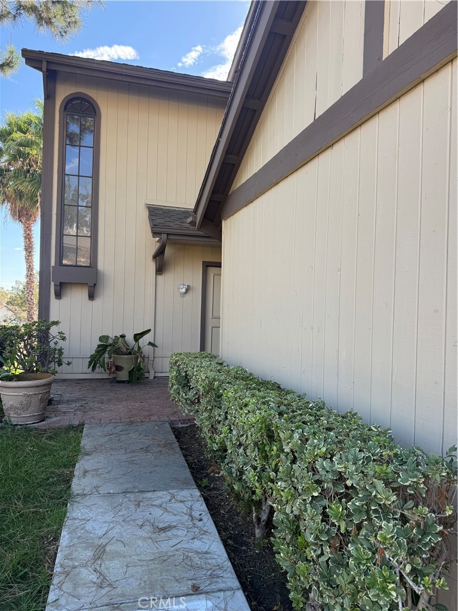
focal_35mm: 24
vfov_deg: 71.6
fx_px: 423
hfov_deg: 56.8
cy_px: 306
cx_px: 229
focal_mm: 6.76
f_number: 1.78
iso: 80
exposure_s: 1/531
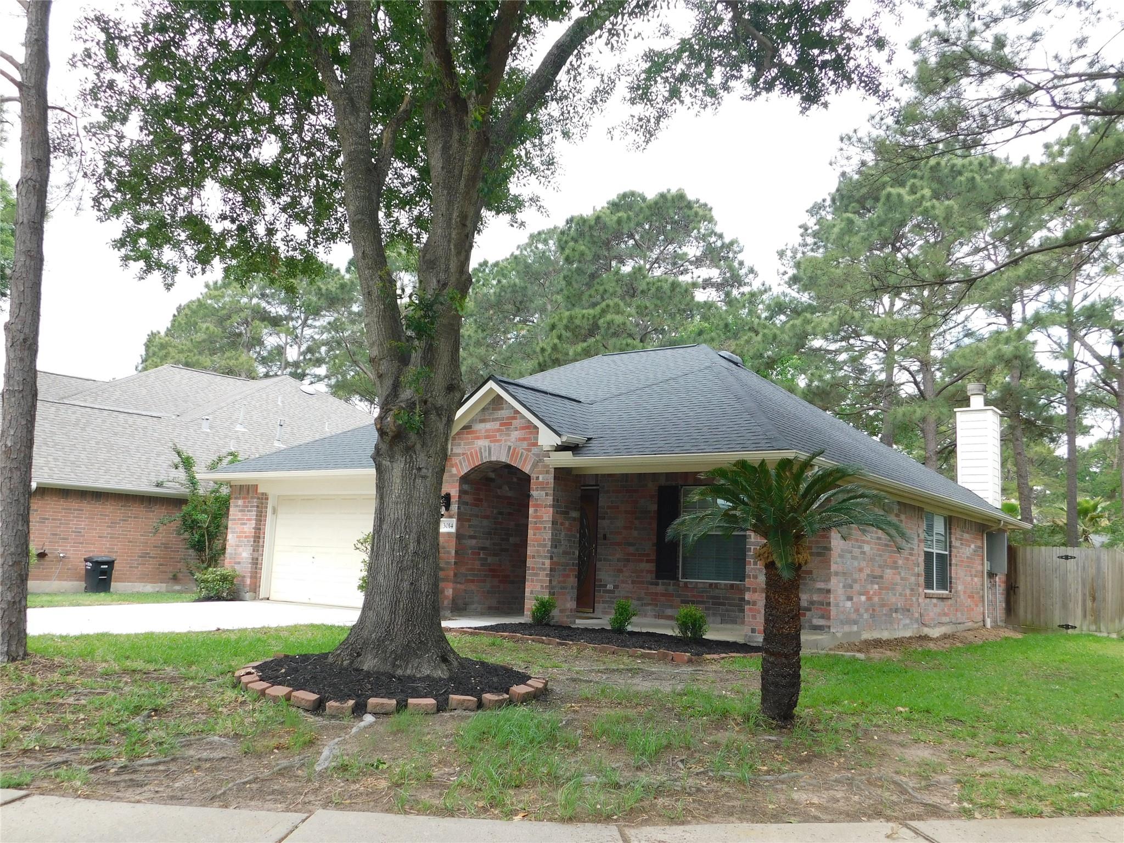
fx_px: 974
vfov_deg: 46.8
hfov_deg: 60.0
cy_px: 422
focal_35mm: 30
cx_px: 562
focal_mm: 5.3
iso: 125
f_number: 3.2
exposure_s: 1/250
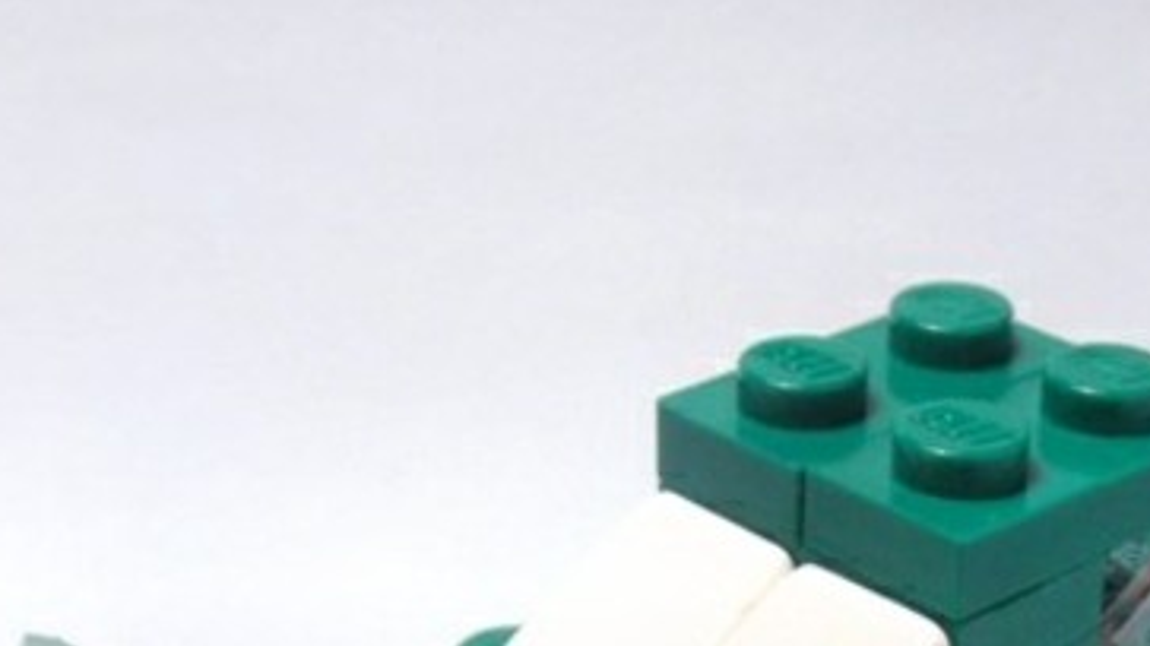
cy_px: 857
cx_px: 773
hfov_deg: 21.3
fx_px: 3049
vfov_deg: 11.7
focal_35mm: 100
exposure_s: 1/80
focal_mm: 6.61
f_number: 3.9
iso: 80
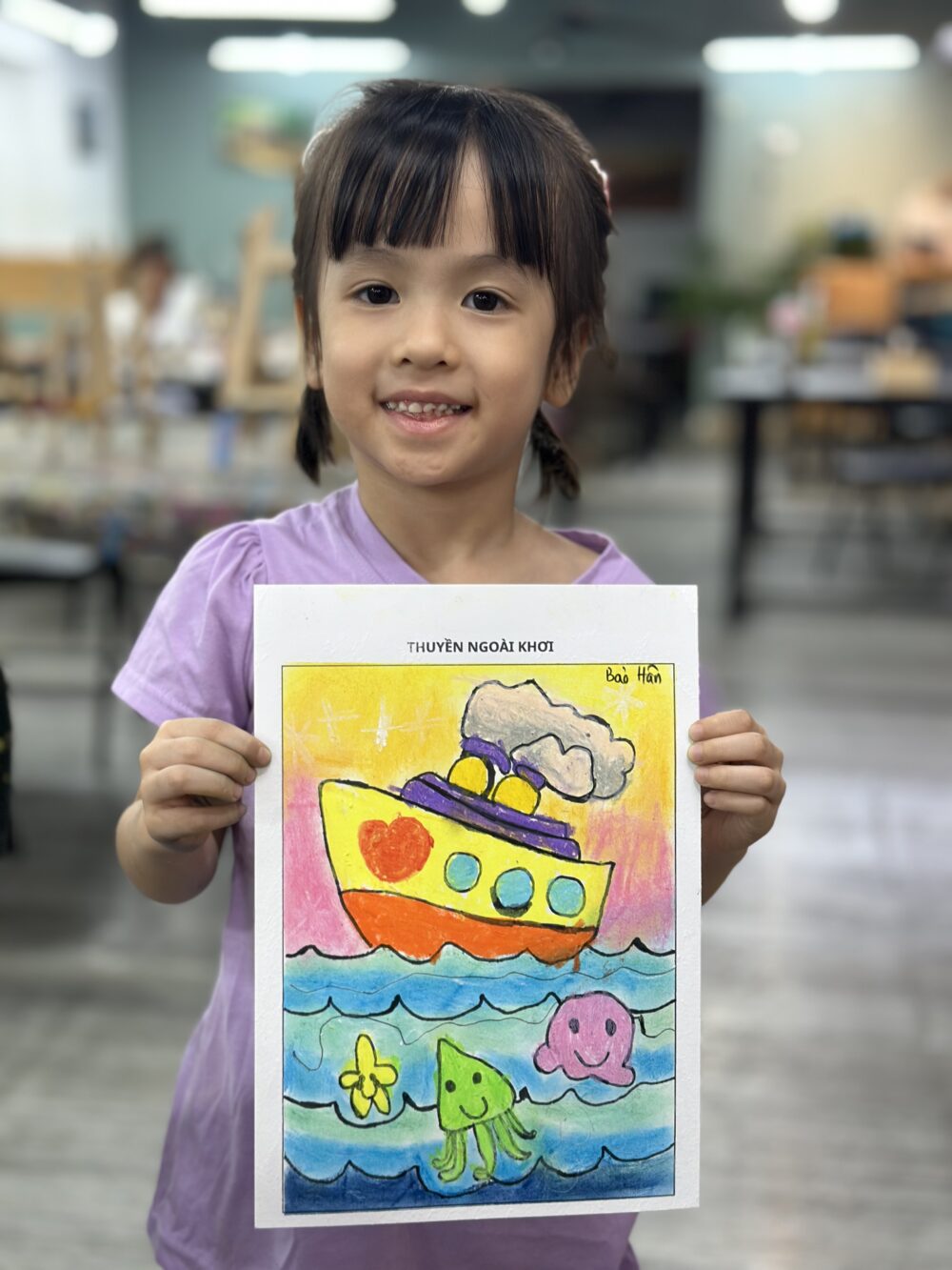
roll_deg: -1.5
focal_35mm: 48
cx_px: 476
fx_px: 1760
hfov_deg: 30.3
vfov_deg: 39.7
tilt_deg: -11.0
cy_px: 635
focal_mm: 6.86
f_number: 1.78
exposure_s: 1/50
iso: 100
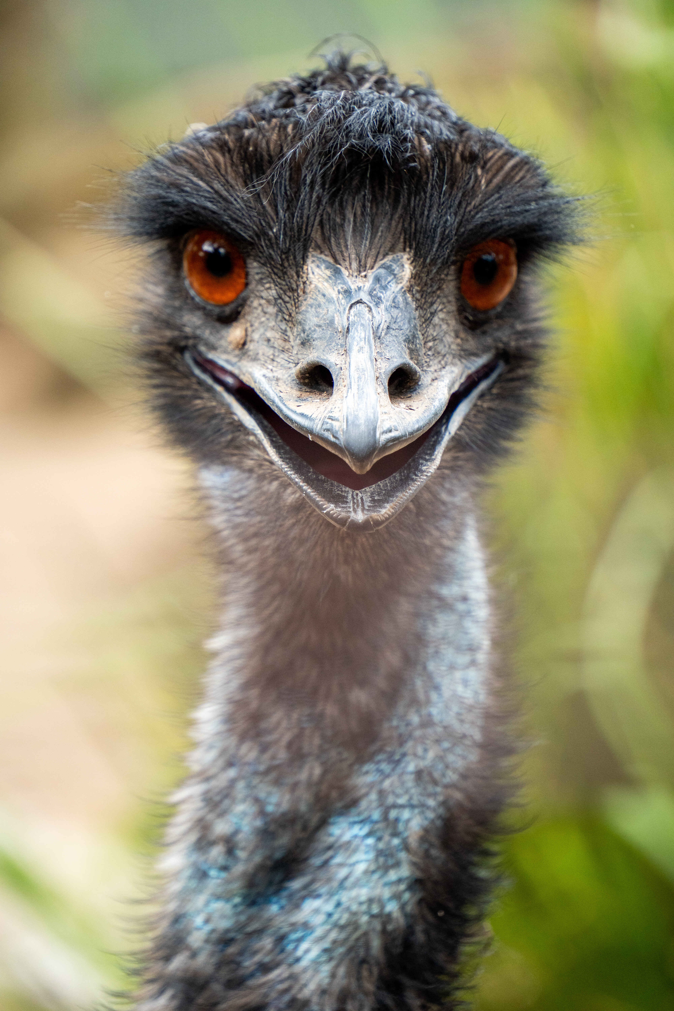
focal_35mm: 212
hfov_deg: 6.5
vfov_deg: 9.7
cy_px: 506
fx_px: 5939
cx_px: 337
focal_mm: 141
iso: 800
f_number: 5.6
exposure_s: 1/250
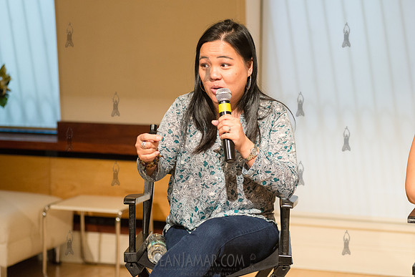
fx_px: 922
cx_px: 208
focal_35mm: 80
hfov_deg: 25.4
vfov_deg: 17.1
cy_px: 138
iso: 2500
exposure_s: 1/200
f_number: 4
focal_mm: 80
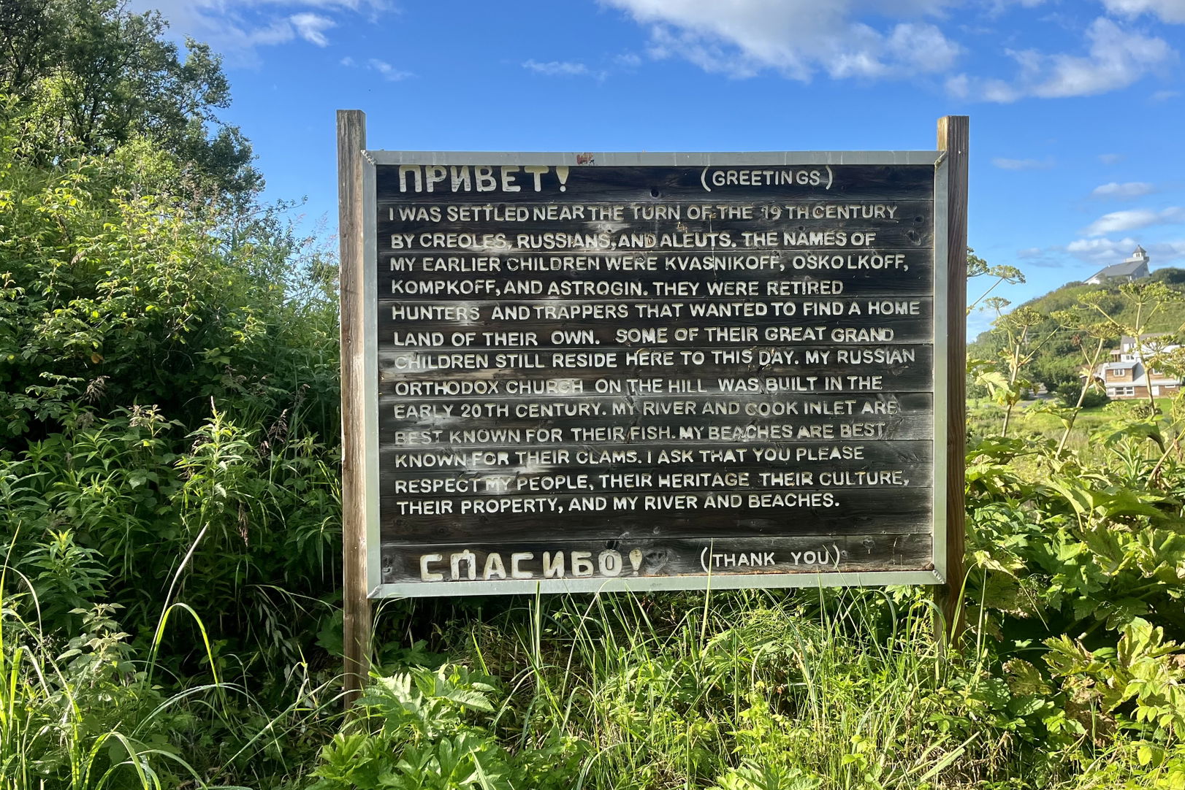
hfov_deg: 58.7
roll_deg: +2.6
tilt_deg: +1.1
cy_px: 345
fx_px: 1053
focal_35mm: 32
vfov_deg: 41.1
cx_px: 619
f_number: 1.6
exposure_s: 1/1672
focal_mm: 5.1
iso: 50
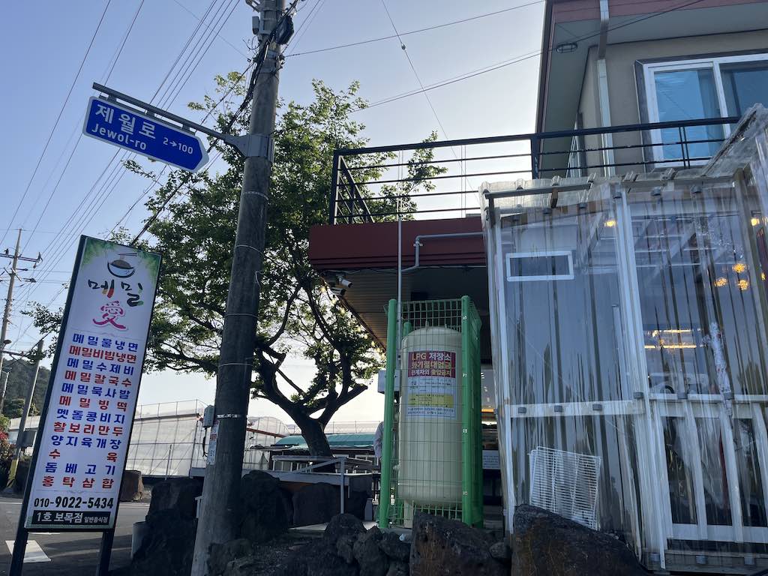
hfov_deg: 67.3
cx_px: 384
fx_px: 577
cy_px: 288
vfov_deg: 53.1
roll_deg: -0.8
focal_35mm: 26
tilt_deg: +19.9
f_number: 1.6
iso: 50
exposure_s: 1/2688
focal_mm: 5.1
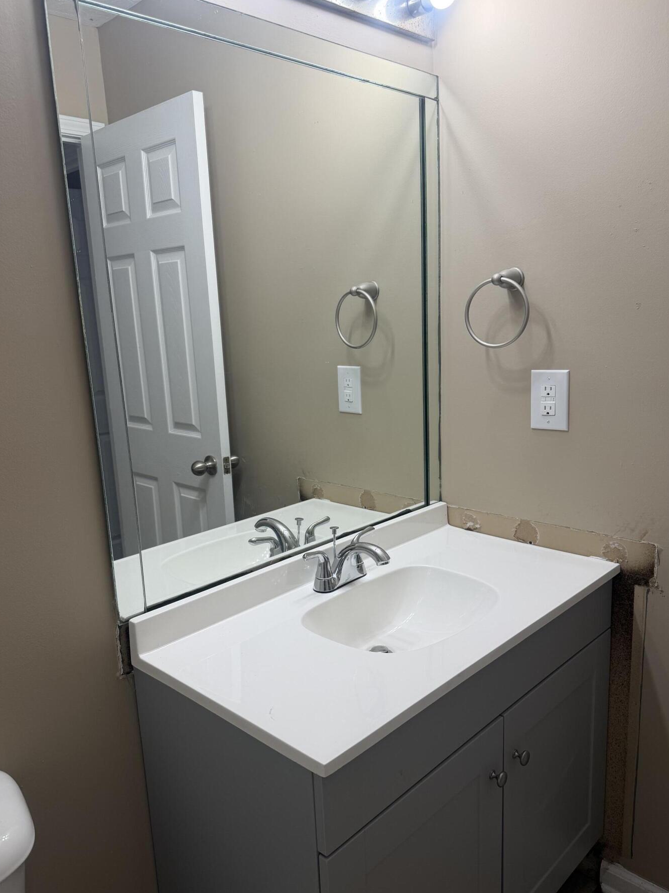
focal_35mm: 27
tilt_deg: -12.9
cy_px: 468
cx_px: 337
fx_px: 696
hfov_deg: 51.3
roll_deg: +1.8
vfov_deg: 65.3
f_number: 1.78
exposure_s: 1/120
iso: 80
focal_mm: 6.76
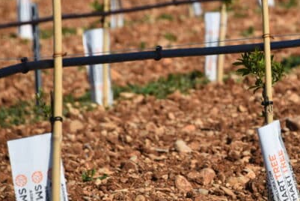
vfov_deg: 2.4
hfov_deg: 3.6
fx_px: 4787
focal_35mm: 574
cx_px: 261
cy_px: 69
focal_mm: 200
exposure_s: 1/500
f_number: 8
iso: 100
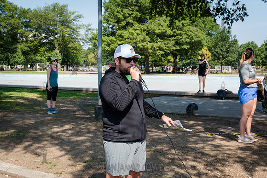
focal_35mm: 48
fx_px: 356
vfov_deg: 28.1
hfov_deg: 41.1
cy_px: 89
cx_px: 129
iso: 400
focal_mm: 45
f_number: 5
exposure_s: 1/800
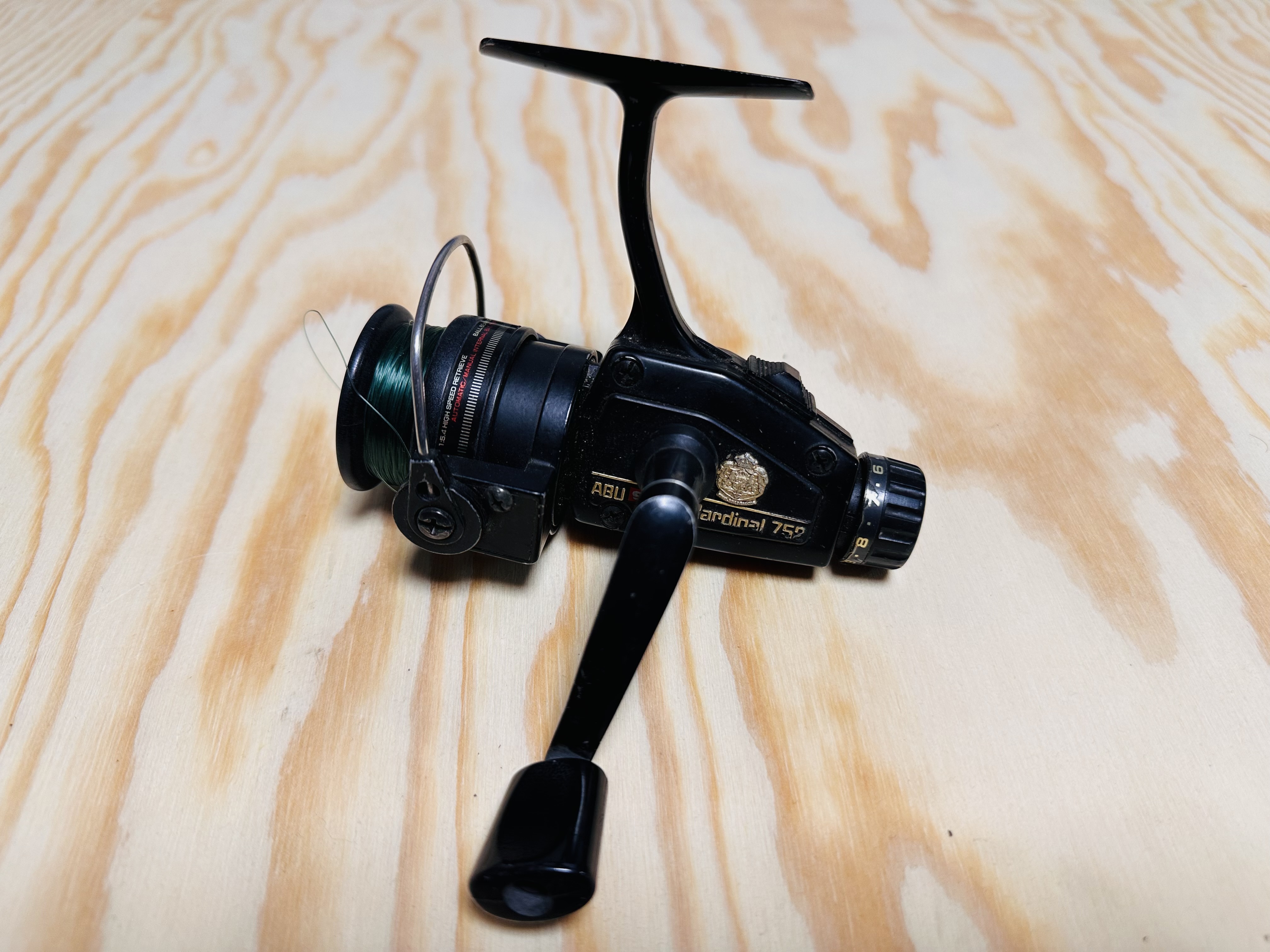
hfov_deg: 71.6
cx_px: 635
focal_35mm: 24
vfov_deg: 56.8
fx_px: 881
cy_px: 476
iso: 125
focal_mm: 6.86
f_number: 1.78
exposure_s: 1/50
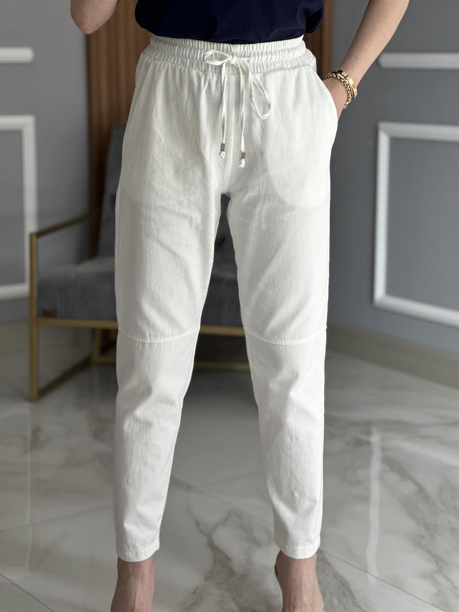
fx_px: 1361
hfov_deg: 19.1
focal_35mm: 77
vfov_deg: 25.3
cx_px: 230
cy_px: 306
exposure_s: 1/121
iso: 64
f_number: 2.8
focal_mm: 9
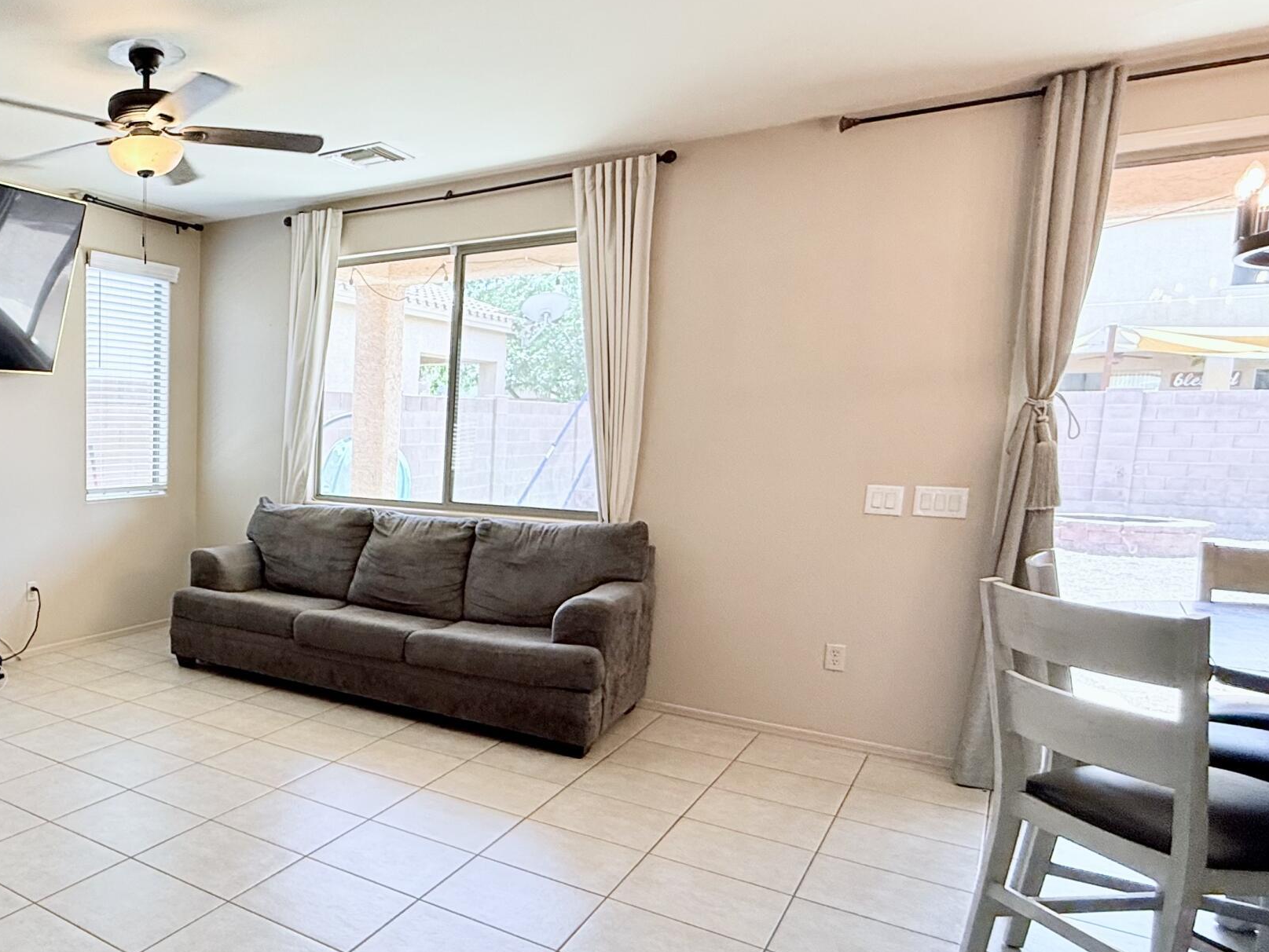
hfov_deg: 58.9
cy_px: 540
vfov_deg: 52.9
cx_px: 163
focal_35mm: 26
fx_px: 953
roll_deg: -0.7
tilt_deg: -6.5
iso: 100
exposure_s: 1/120
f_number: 2.2
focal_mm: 2.22
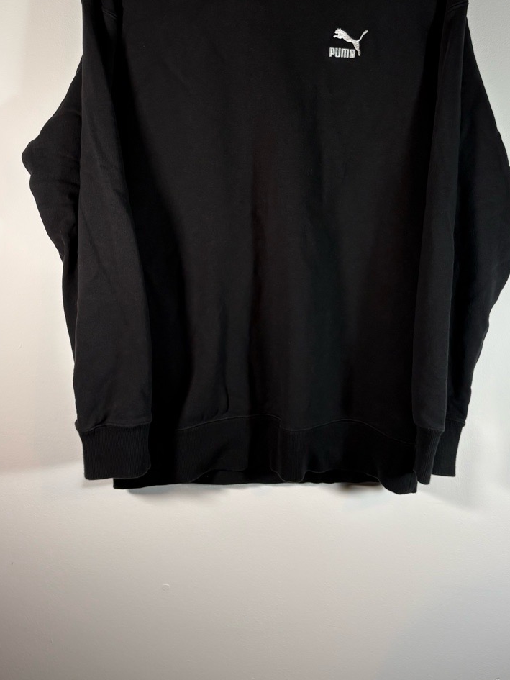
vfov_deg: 41.8
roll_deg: +0.1
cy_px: 178
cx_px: 278
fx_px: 864
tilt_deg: -5.4
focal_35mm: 44
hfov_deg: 32.9
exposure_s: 1/100
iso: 80
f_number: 1.6
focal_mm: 5.96
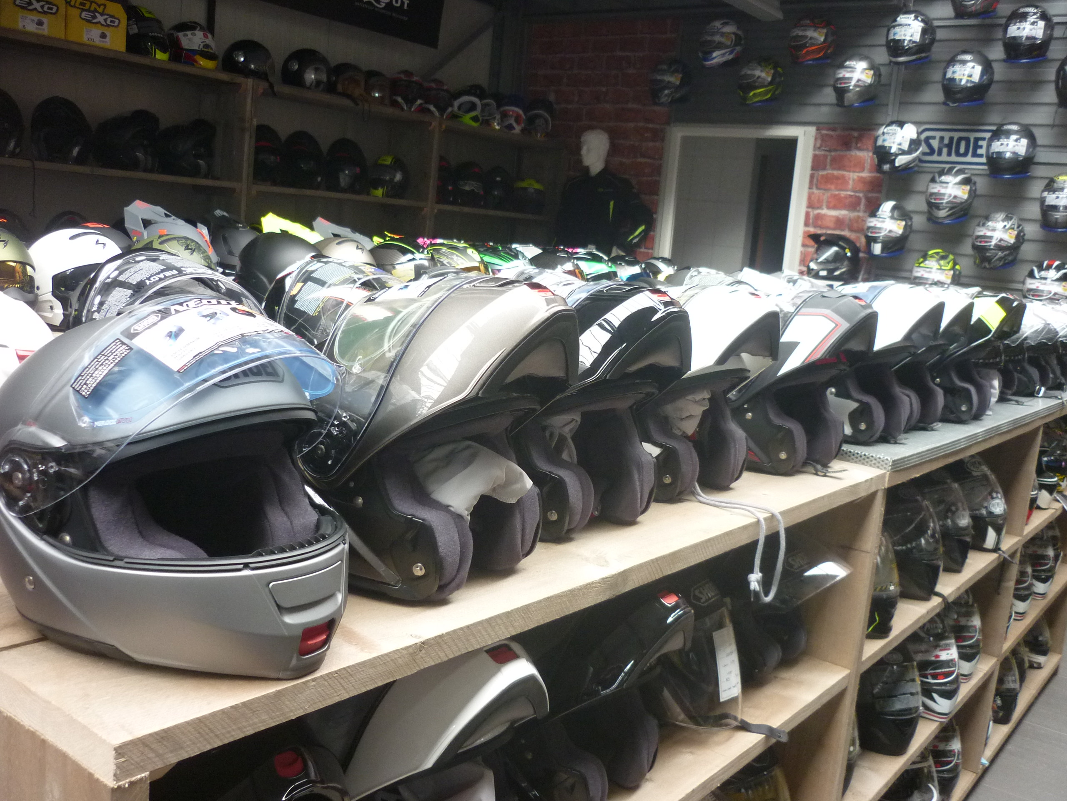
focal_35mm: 33
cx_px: 534
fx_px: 1017
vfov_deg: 42.9
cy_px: 400
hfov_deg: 55.4
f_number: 2.8
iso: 250
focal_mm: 5.5
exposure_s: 1/30
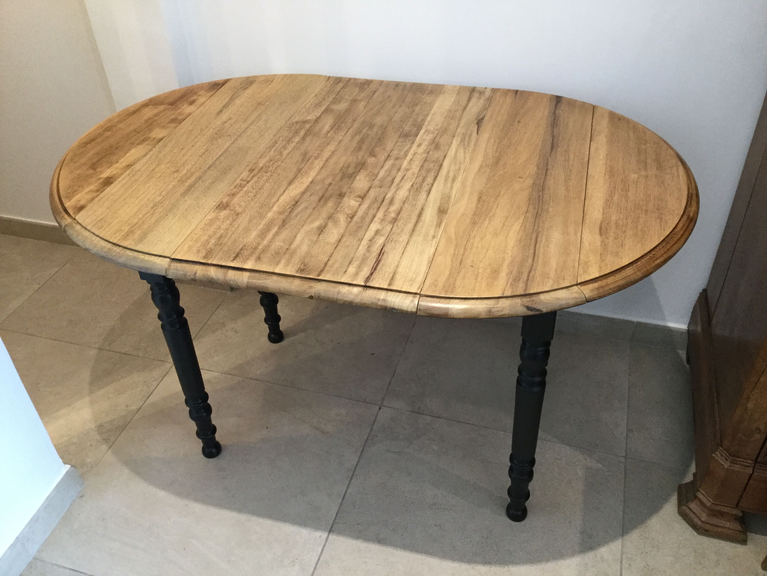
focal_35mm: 31
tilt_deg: -38.5
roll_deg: +1.4
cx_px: 384
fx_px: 687
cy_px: 288
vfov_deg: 45.4
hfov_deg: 58.4
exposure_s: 1/33
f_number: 2.4
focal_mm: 3.3
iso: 160
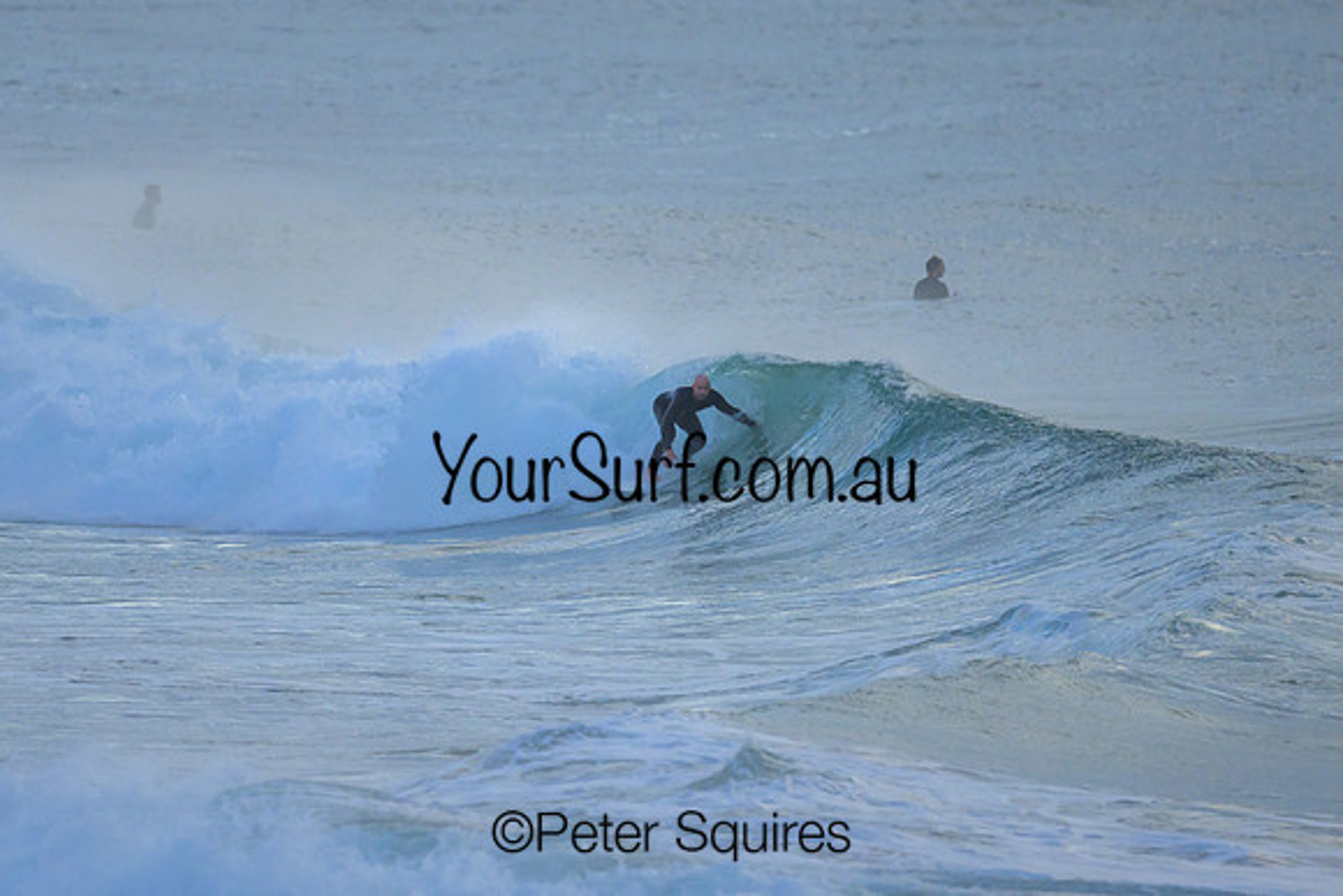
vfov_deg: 1.3
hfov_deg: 1.9
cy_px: 363
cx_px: 651
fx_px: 40993
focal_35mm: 1099
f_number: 6.3
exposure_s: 1/2500
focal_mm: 800
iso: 1100
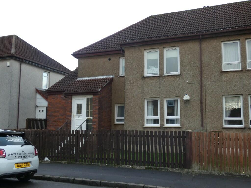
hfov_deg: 52.6
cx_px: 126
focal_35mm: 35
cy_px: 94
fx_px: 254
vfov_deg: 40.7
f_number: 3.4
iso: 125
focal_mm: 6.2
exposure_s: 1/60
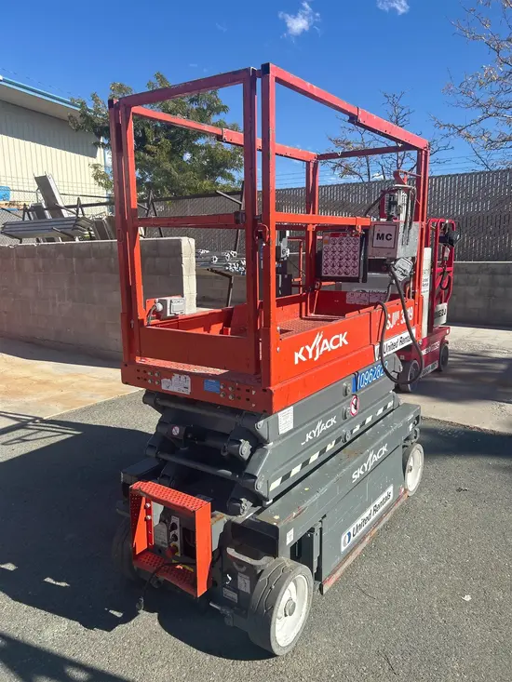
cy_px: 341
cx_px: 256
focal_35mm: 26
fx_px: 513
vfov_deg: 67.3
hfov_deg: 53.1
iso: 50
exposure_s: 1/2994
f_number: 1.5
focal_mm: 5.7
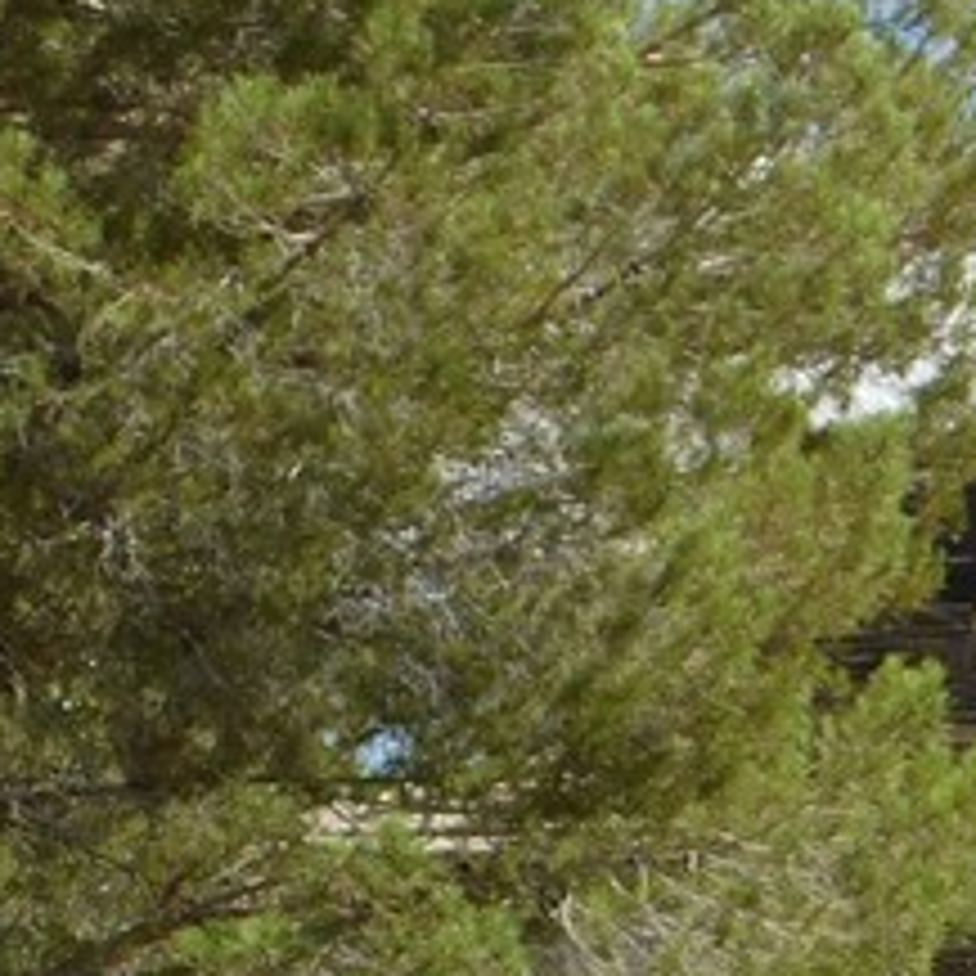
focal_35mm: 188
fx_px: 5997
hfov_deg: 8.7
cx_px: 2123
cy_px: 1129
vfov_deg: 9.2
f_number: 3.7
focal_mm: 8
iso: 125
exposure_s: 1/1000
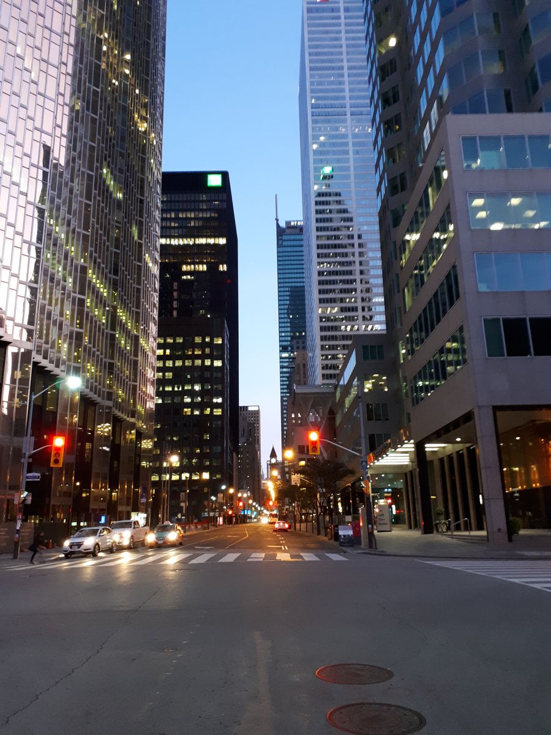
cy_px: 368
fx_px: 573
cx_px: 276
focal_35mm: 27
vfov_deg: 65.3
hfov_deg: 51.4
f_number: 1.9
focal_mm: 3.6
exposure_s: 1/17
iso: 400
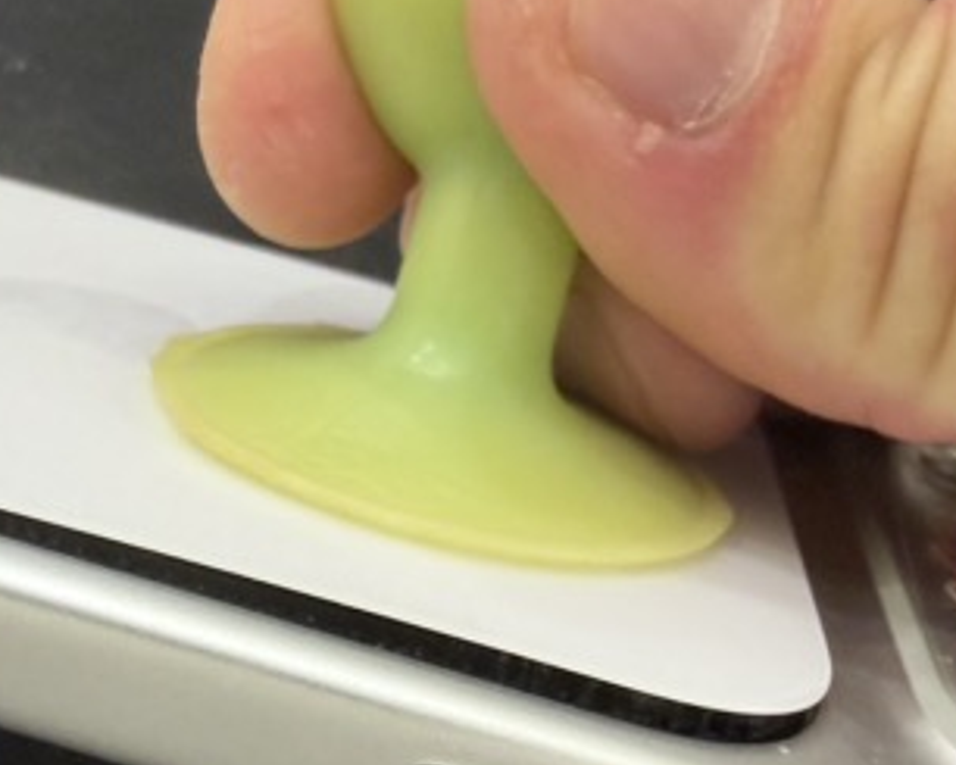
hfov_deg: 34.0
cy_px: 500
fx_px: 1500
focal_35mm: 53
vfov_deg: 28.5
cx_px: 153
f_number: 2.2
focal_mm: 2.22
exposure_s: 1/60
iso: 250
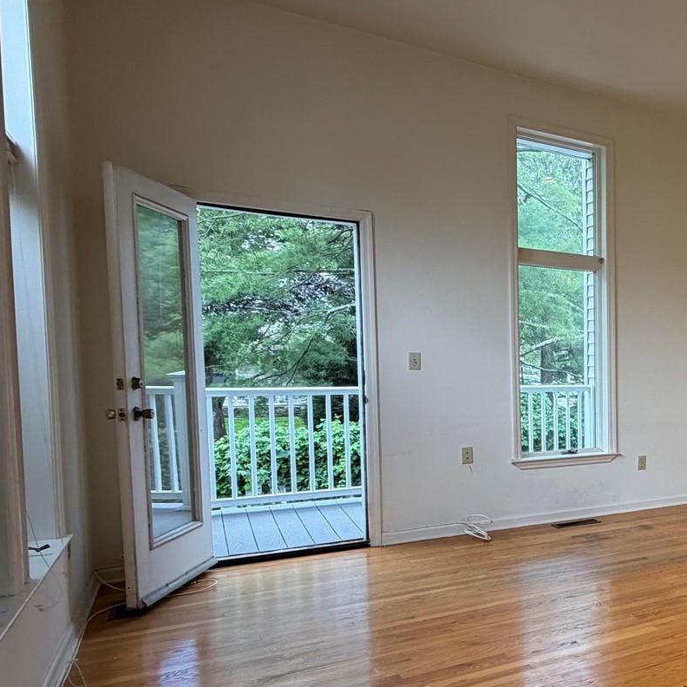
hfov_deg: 38.3
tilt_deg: -3.3
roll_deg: -0.4
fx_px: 719
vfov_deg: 50.8
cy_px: 411
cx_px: 821
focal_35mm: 32
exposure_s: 1/121
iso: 125
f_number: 2.2
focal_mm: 2.22
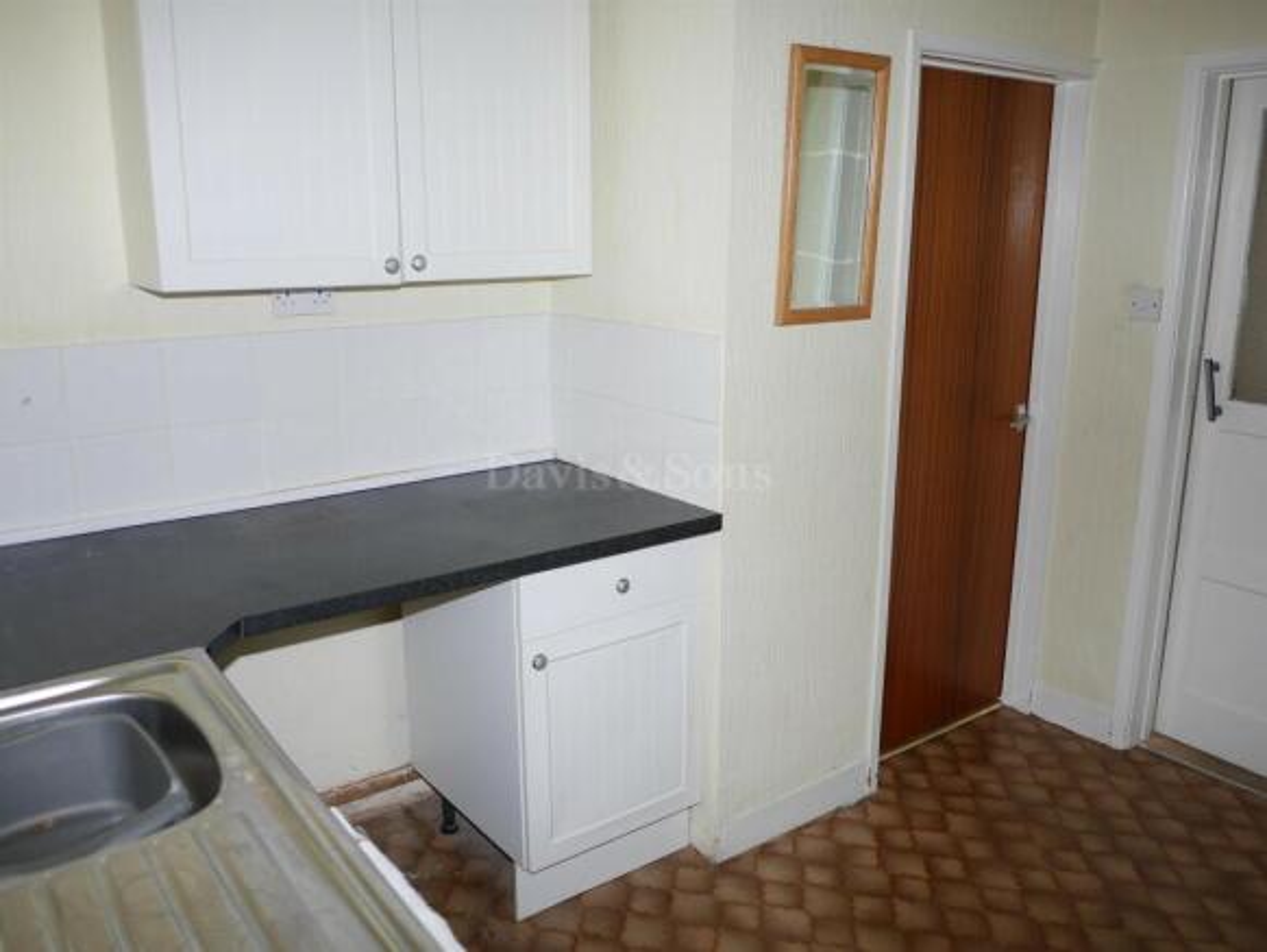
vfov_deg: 49.8
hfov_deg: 63.4
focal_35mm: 28
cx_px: 634
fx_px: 1025
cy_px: 476
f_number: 2.5
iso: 200
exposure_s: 1/60
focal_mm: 14
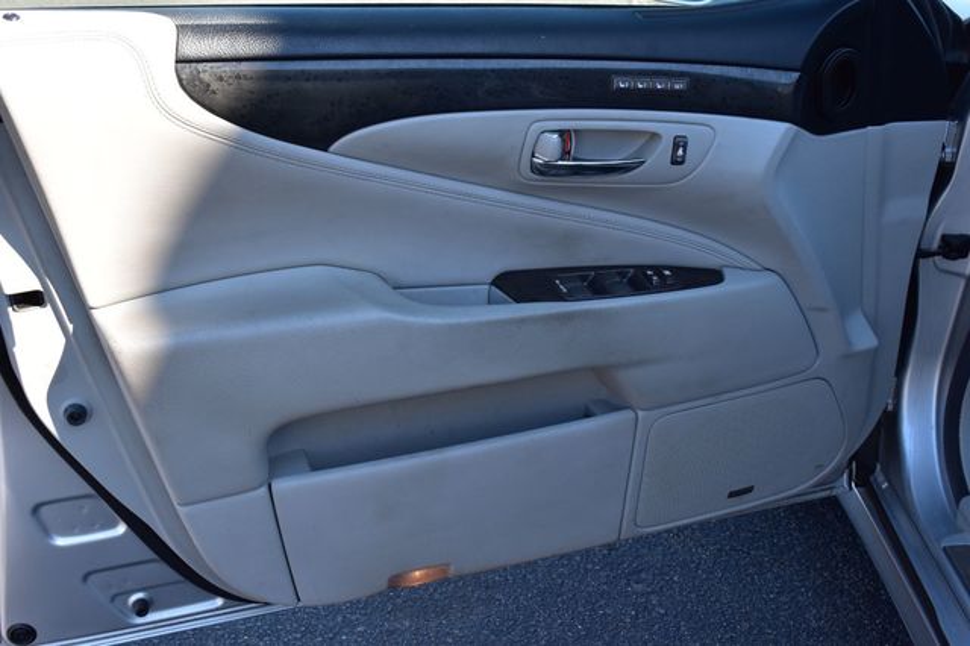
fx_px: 1091
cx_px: 485
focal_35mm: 40
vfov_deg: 33.0
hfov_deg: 47.9
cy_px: 323
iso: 400
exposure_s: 1/200
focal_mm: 27
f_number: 10
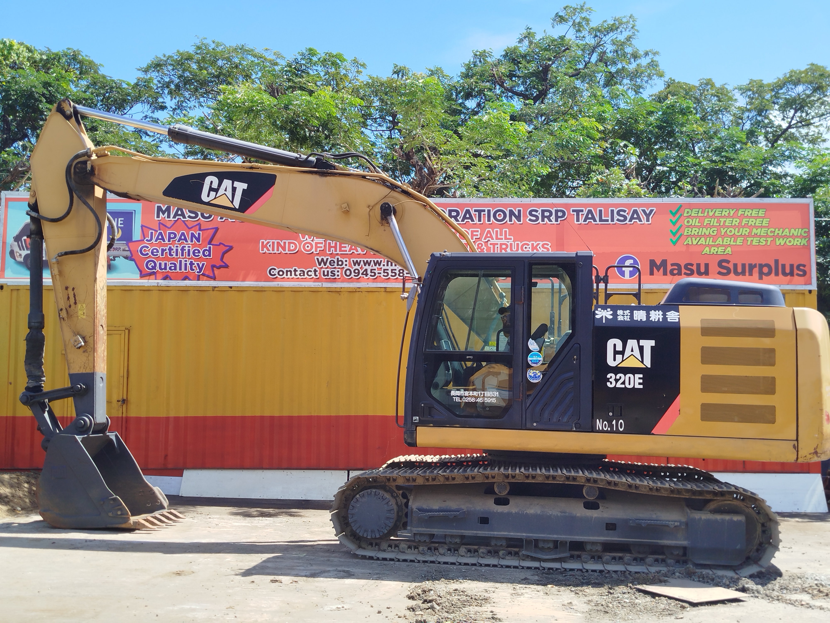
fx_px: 911
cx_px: 415
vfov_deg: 37.7
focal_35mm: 38
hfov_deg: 49.0
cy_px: 312
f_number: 1.7
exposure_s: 1/724
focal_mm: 5.31
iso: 50
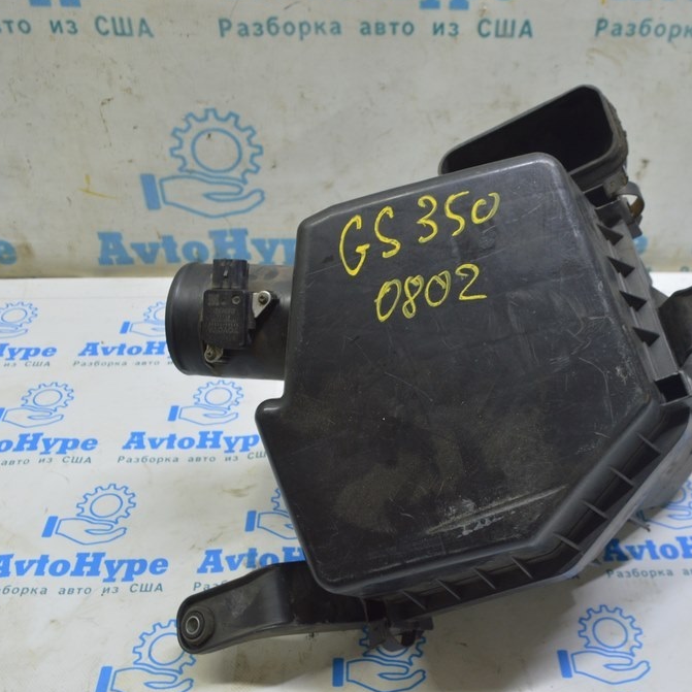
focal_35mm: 35
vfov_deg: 47.2
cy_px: 345
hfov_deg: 47.0
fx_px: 792
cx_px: 413
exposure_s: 1/20
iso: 400
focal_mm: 18
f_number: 5.6
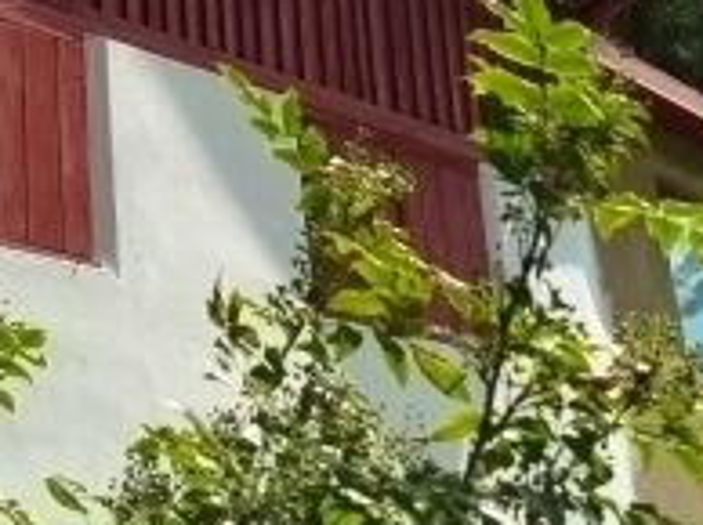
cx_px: 174
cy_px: 33
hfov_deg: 19.7
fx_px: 2008
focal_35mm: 99
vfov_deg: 14.7
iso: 50
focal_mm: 5.31
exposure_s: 1/1308
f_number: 1.7
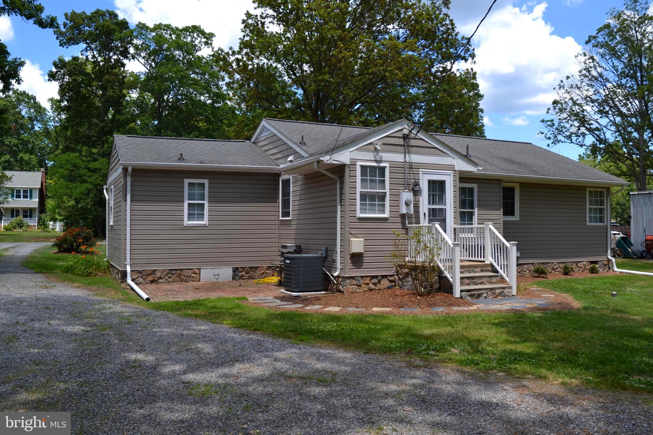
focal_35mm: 27
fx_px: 490
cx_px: 326
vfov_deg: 47.9
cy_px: 218
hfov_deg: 67.4
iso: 100
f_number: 7.1
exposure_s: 1/200
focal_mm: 18
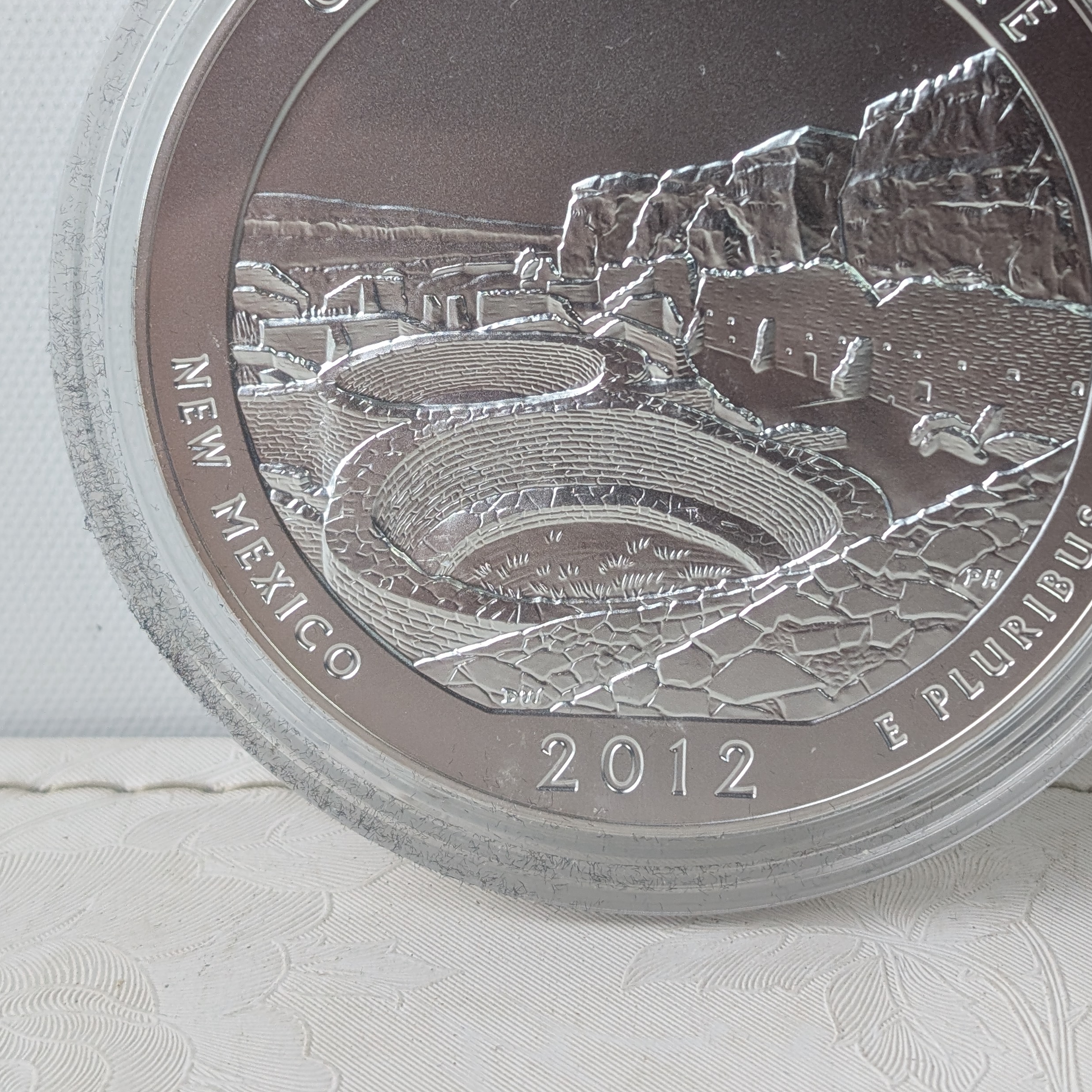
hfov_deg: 23.9
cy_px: 307
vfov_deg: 23.8
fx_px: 2570
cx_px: 667
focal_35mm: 72
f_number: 1.68
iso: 64
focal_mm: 6.9
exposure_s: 1/120
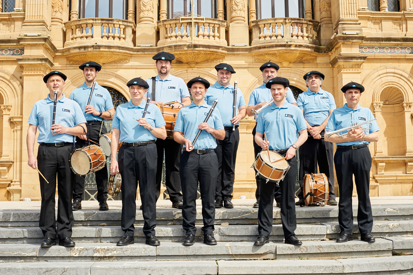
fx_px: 573
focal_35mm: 50
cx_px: 206
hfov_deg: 39.6
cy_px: 138
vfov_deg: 27.0
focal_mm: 50
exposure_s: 1/100
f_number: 13
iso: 200
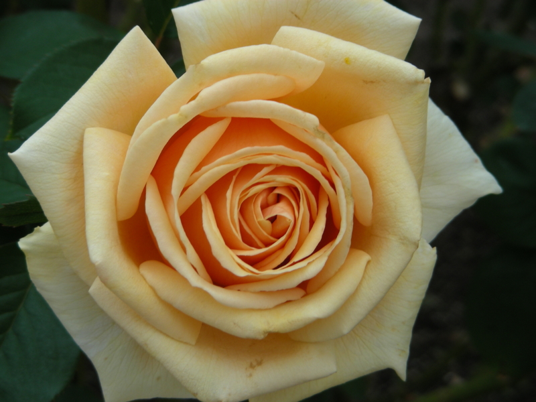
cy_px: 201
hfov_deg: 19.8
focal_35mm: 99
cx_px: 268
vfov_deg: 14.9
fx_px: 1533
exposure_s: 1/205
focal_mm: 16.5
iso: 50
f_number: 4
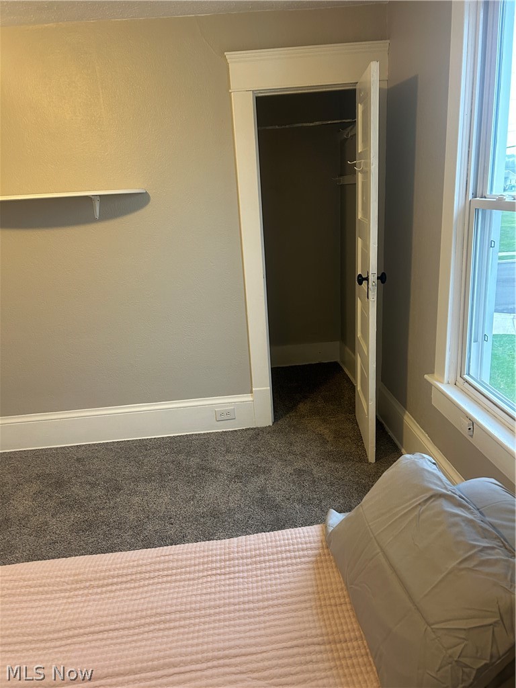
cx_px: 258
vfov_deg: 67.3
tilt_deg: -15.6
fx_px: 517
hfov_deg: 53.1
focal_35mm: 26
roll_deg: +4.3
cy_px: 344
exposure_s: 1/60
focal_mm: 5.7
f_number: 1.5
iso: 160
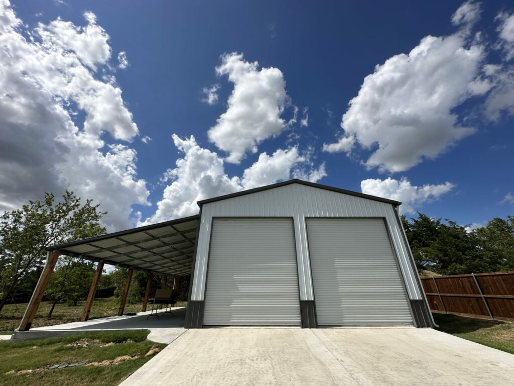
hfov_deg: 102.1
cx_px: 257
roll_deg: +0.7
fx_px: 208
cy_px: 193
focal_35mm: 14
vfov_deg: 85.7
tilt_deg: +26.6
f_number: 2.2
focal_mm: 2.22
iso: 50
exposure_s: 1/4831
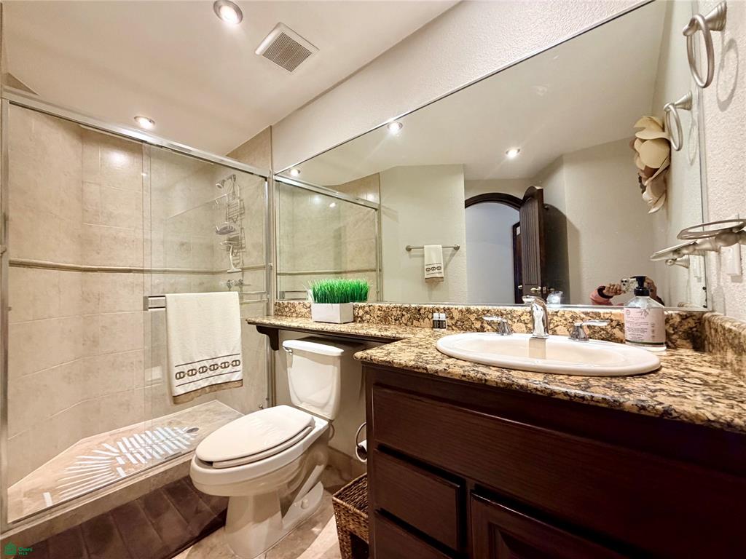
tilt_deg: +1.3
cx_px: 373
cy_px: 280
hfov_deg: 102.1
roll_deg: +1.1
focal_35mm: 14
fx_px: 302
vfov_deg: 85.7
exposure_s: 1/60
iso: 500
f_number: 2.2
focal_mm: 2.22
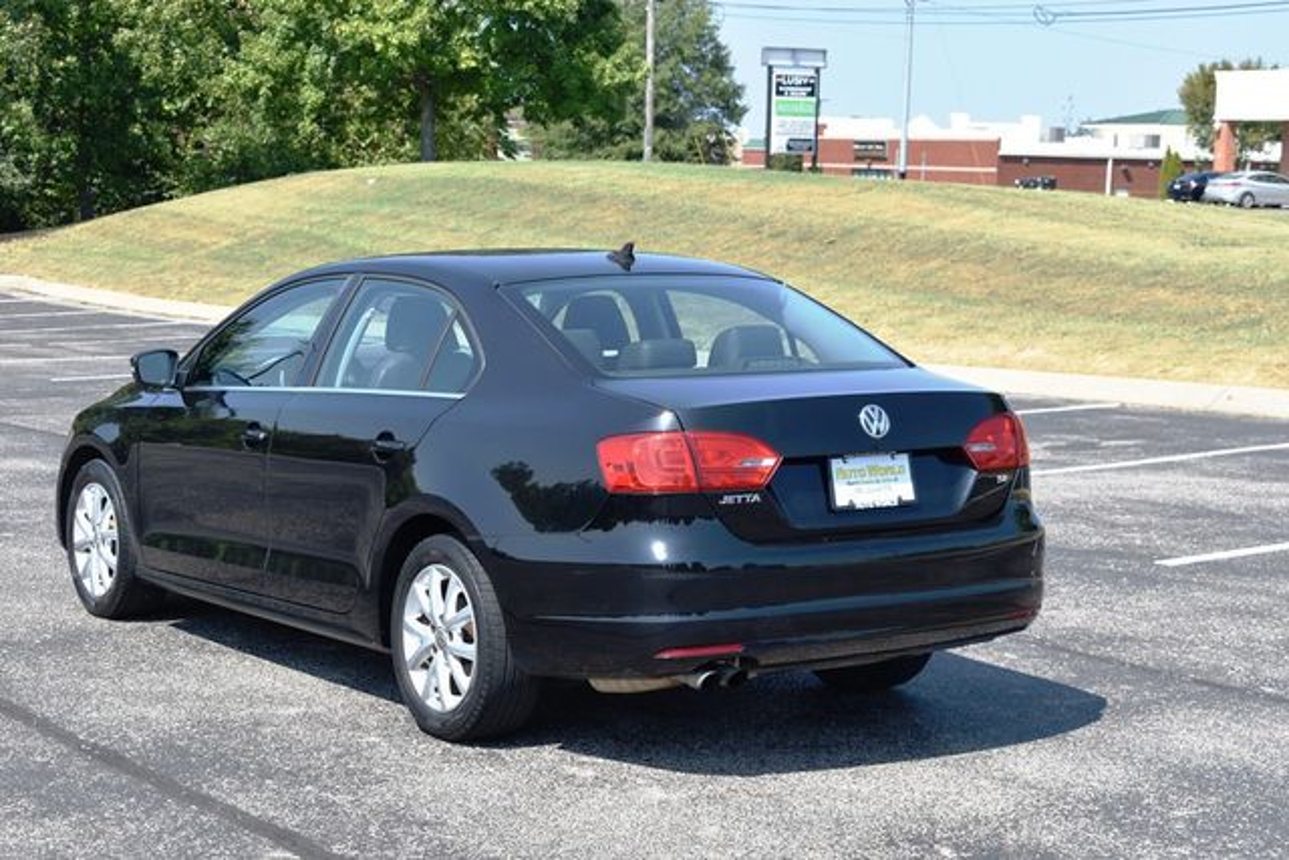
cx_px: 644
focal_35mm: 69
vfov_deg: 19.7
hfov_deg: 29.2
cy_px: 430
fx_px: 2471
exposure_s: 1/250
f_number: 8
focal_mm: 46
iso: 140
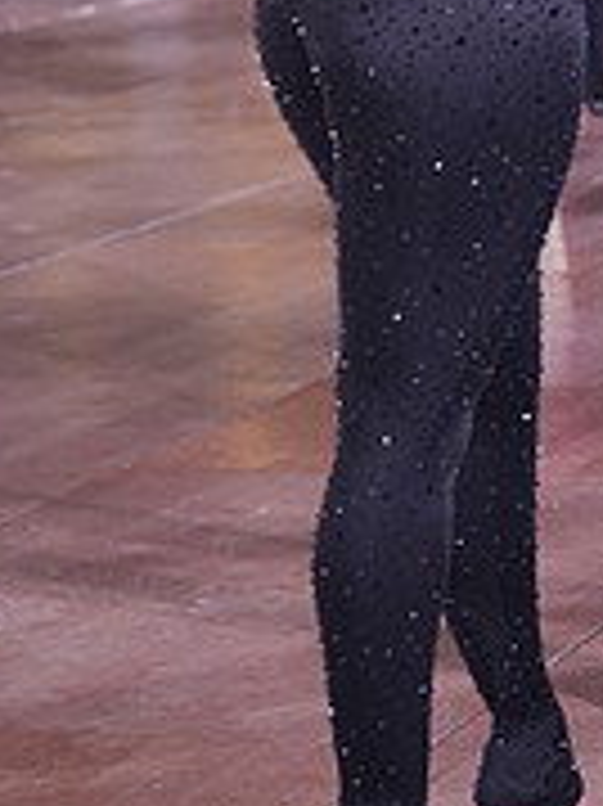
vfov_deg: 7.3
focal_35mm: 268
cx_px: 857
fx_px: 6232
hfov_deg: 5.5
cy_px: -243
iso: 1600
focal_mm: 86
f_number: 4
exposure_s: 1/400
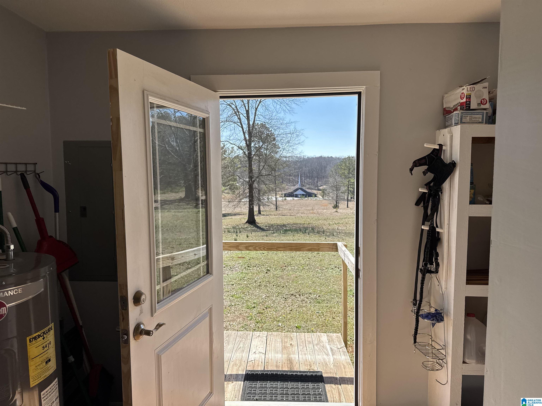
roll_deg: -0.2
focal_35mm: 24
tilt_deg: -4.4
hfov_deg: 71.6
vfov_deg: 56.8
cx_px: 271
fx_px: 376
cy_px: 203
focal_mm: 6.76
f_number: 1.78
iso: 80
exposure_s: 1/1869
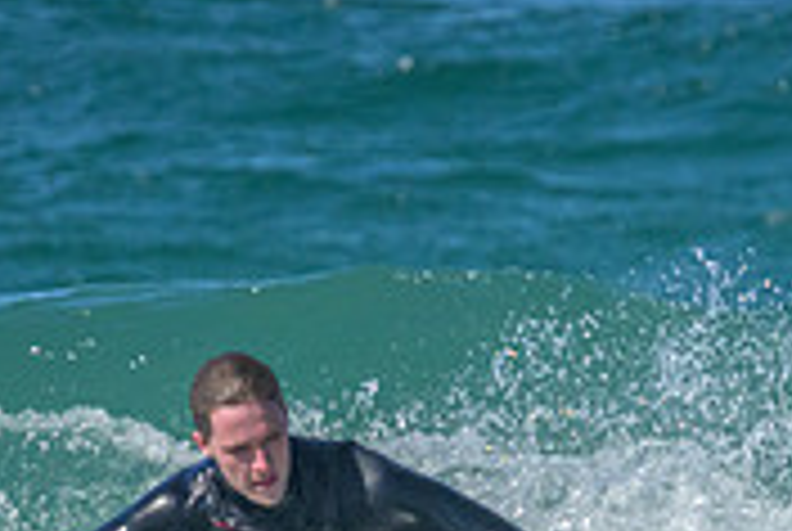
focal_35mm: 2631
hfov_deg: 0.8
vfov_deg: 0.5
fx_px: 57979
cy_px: 740
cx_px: 567
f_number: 11
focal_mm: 800
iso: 3600
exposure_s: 1/2000
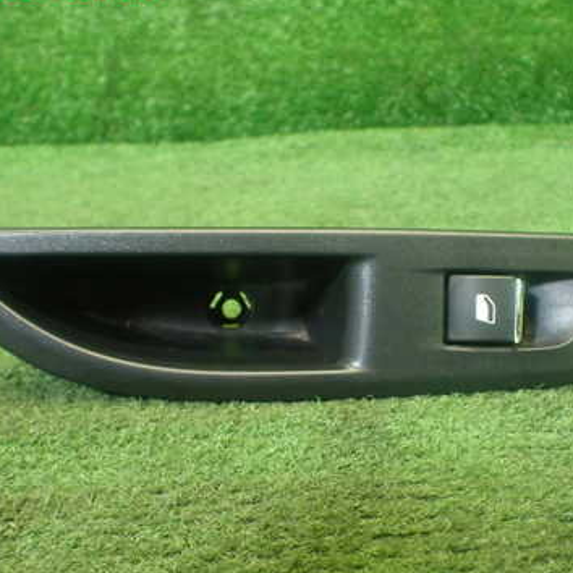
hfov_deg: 37.4
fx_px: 843
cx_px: 343
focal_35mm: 45
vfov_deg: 37.5
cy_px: 332
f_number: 2.3
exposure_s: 1/125
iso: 640
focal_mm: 5.4
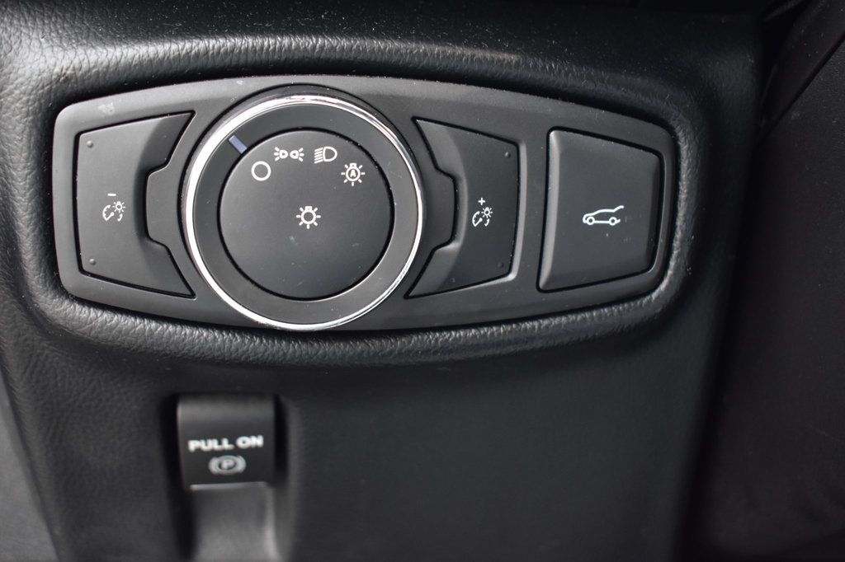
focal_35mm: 46
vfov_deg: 28.9
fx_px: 1091
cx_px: 422
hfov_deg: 42.3
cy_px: 281
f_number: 5
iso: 1600
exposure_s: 1/15
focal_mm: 31
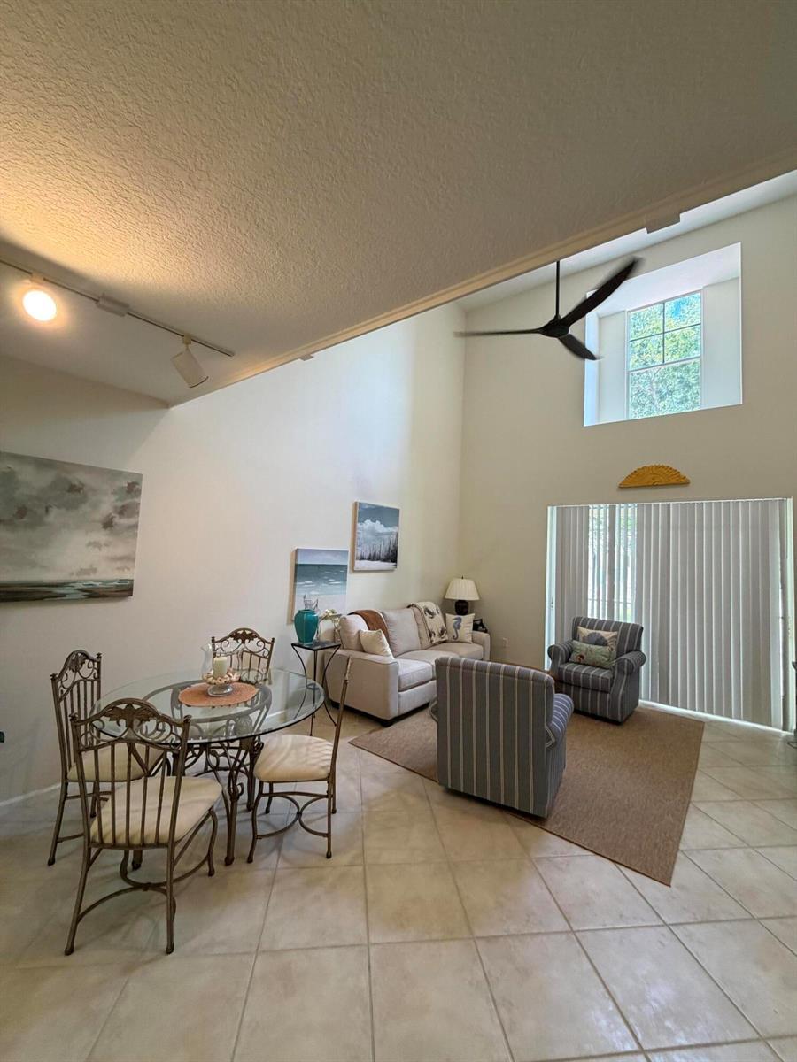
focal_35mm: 14
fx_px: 430
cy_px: 531
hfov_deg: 85.7
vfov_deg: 102.1
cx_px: 398
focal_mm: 2.22
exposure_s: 1/60
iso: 250
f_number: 2.2
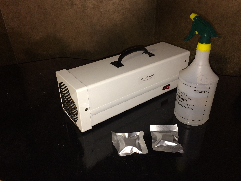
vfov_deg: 48.2
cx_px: 120
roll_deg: +2.0
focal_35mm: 29
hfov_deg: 61.7
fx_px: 202
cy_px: 90
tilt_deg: -33.3
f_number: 2.2
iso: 50
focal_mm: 4.15
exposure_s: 1/30
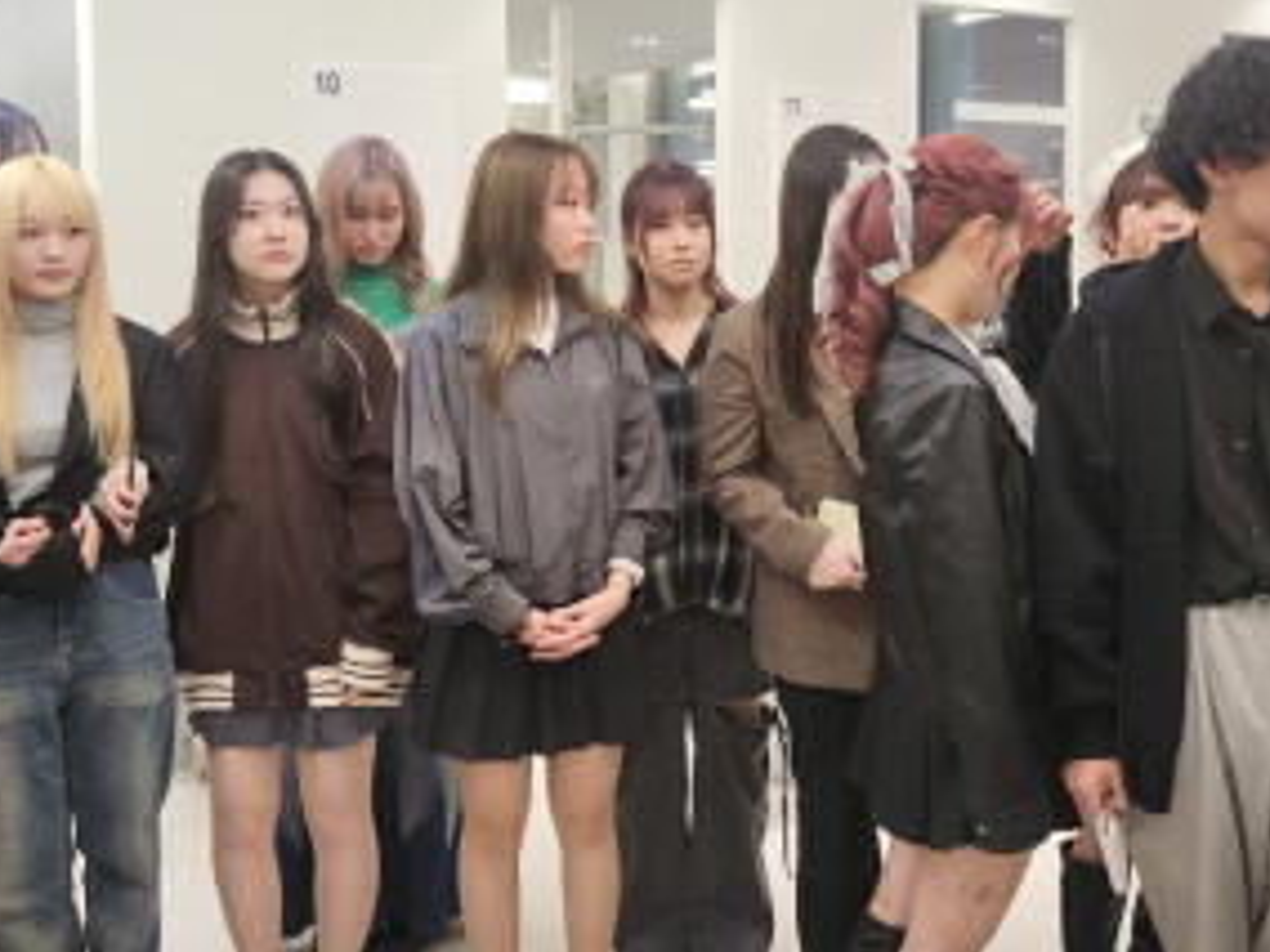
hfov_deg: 45.8
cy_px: 384
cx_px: 644
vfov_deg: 35.0
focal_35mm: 41
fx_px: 1504
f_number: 1.8
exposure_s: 1/59.2
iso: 89
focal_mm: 4.25
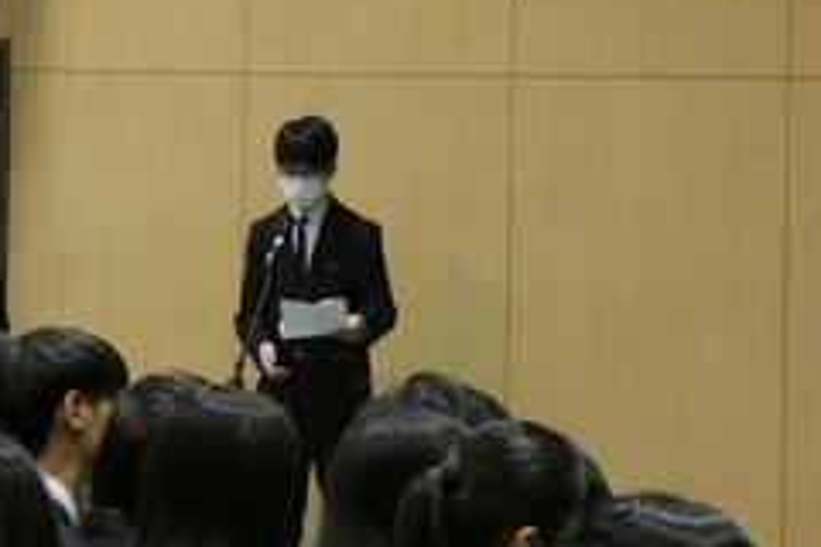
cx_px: 339
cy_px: 164
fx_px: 5336
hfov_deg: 8.8
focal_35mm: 234
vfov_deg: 5.9
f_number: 5.3
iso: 1600
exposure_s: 1/60
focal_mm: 24.2
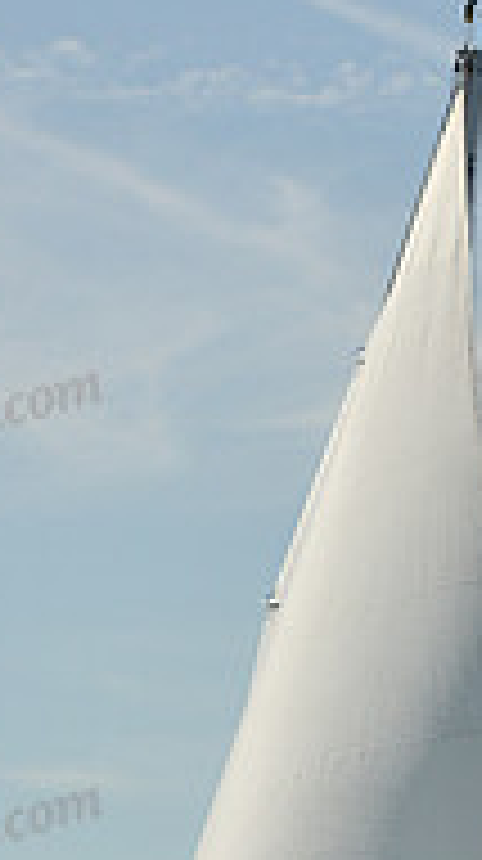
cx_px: 336
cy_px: 1040
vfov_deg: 6.9
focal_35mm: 312
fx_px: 7111
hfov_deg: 3.9
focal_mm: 98
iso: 320
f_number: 9
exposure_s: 1/1600
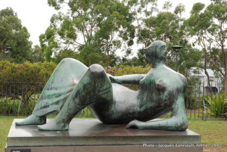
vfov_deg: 19.0
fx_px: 455
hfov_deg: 28.0
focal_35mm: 72
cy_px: 76
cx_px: 114
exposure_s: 1/400
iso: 1250
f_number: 10
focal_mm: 48
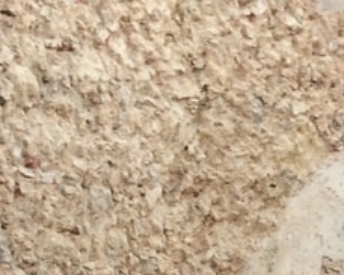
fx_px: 1516
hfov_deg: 12.5
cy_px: 638
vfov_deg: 9.3
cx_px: 457
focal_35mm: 149
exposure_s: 1/238
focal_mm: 4.15
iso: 32
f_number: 2.2
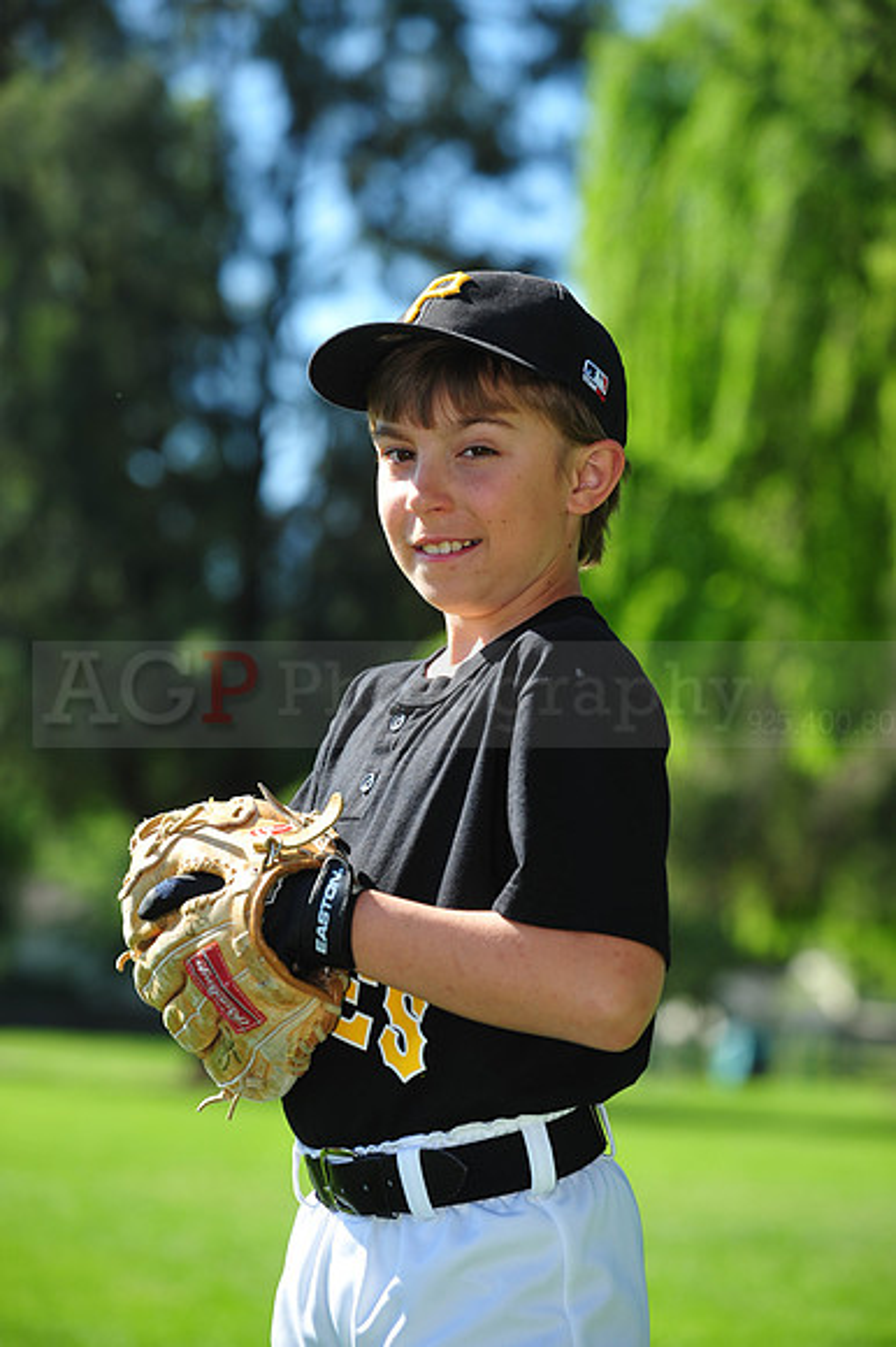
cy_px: 674
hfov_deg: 12.2
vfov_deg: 18.3
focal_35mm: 112
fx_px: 4186
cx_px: 448
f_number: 5
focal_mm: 112
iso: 200
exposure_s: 1/500
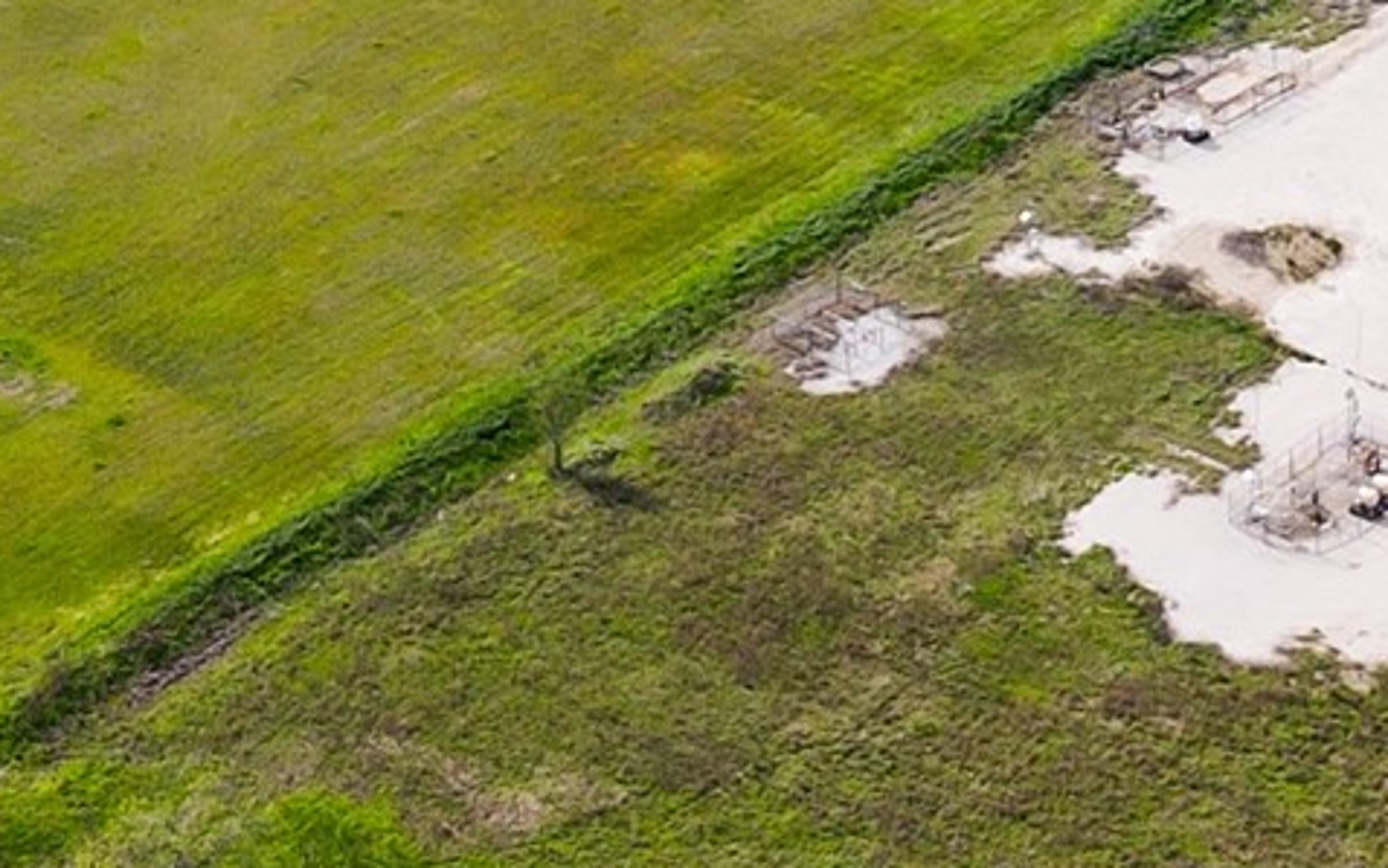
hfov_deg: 18.9
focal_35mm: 109
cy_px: -93
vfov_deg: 11.8
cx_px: 1083
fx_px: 4124
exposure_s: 1/730
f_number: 2.8
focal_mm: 4.5
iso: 100
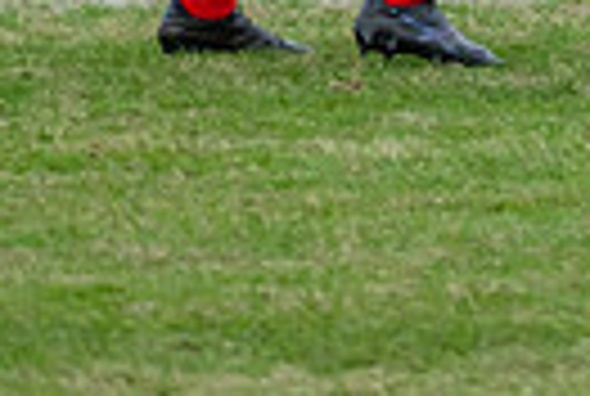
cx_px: 822
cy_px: -590
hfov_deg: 2.2
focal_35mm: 922
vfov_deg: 1.5
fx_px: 15145
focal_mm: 150
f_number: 5.6
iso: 800
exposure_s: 1/1600
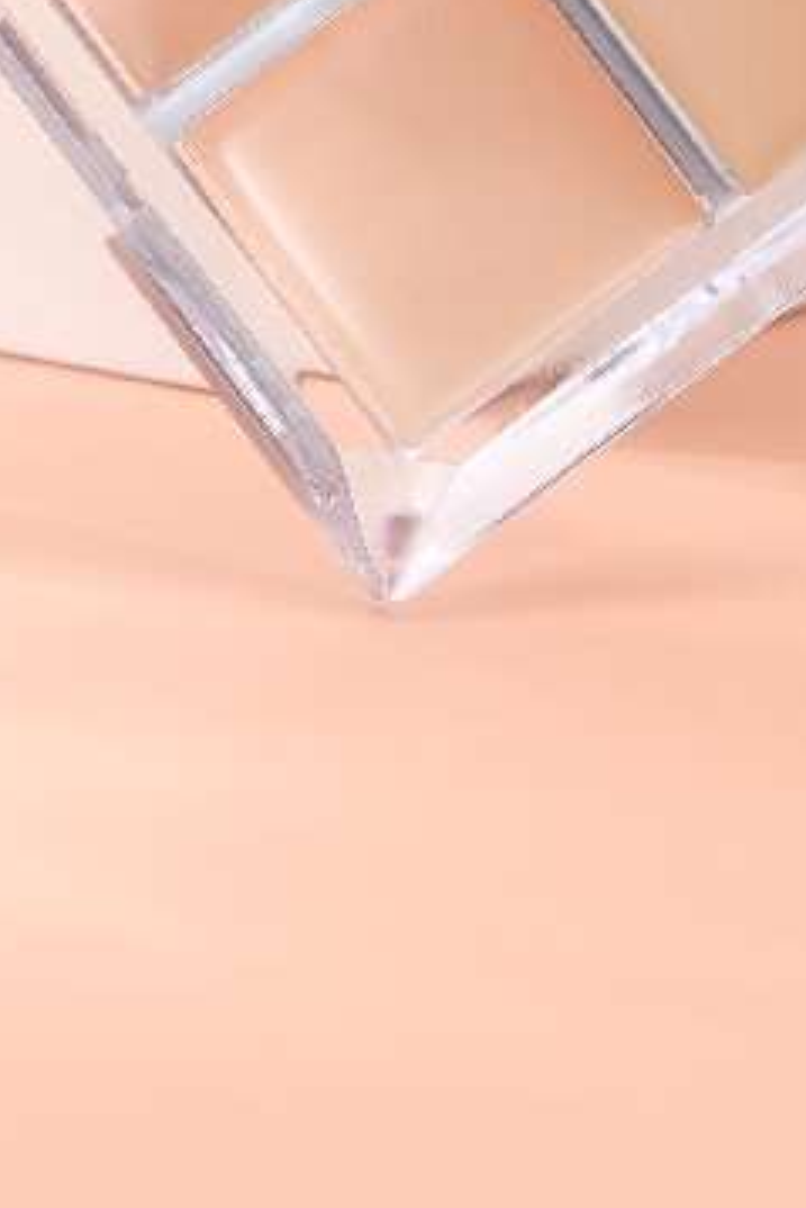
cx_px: 556
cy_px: -749
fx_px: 13486
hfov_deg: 3.4
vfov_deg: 5.1
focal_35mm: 402
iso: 160
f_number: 8
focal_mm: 80
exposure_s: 1/125
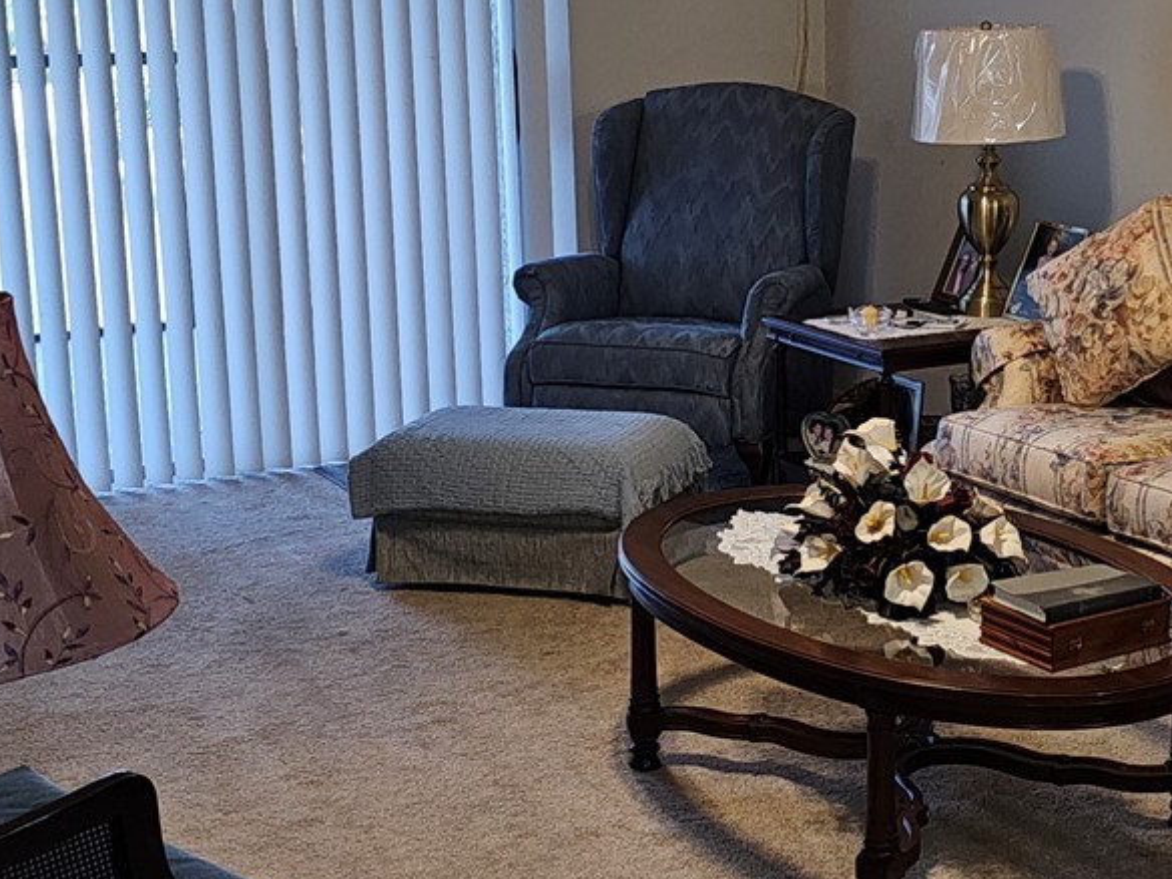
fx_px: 2133
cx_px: 947
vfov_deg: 23.2
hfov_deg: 30.0
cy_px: 333
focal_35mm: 63
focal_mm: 6.3
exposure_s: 1/30
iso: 100
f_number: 1.7
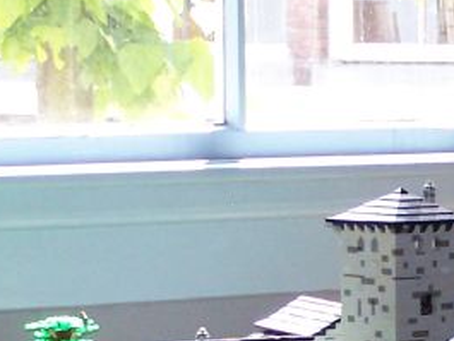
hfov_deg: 6.2
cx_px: 634
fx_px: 4159
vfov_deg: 4.7
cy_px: 439
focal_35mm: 317
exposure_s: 1/125
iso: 140
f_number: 3.2
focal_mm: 13.7
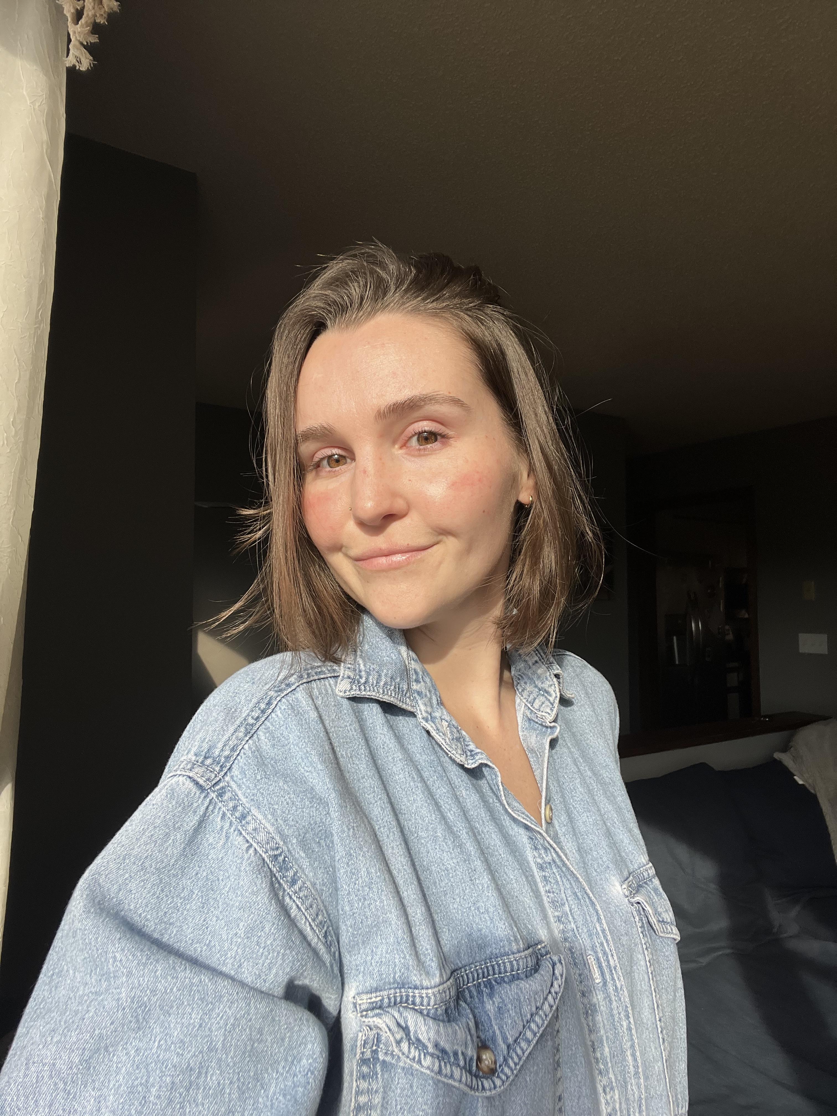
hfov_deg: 58.9
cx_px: 418
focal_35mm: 23
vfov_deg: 73.9
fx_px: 742
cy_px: 558
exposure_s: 1/274
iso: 32
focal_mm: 2.71
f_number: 2.2
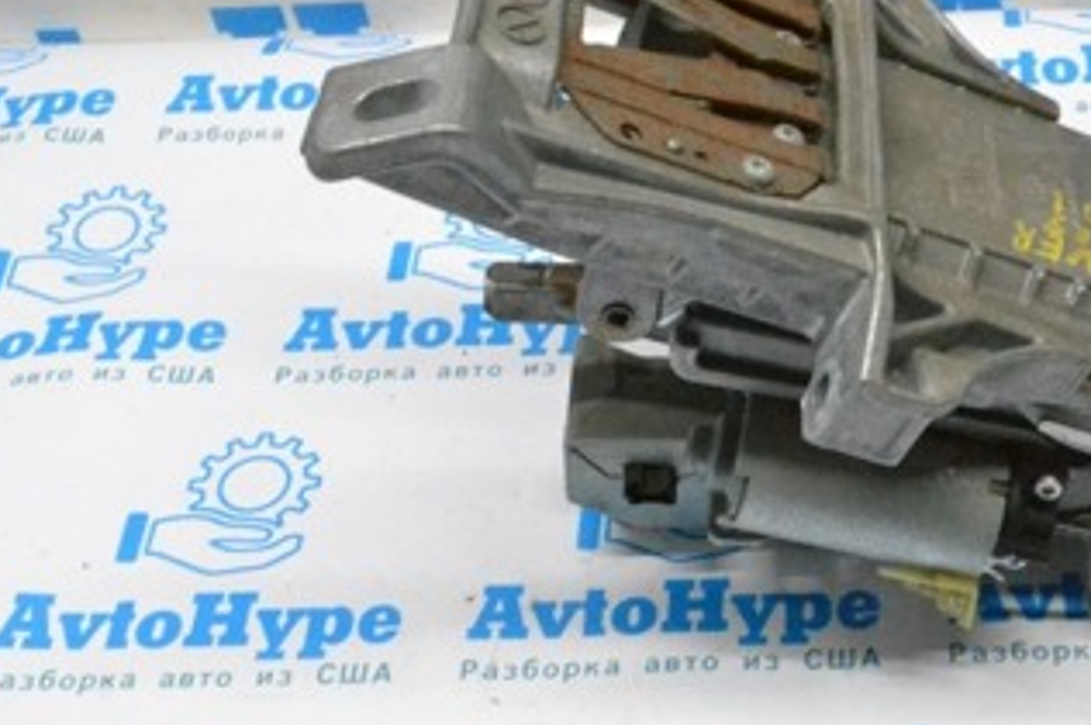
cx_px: 943
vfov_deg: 18.6
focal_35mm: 73
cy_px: 245
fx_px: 2210
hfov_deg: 26.9
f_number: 11
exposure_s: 1/160
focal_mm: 24
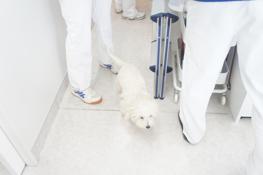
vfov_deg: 43.5
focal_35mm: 30
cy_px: 88
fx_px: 219
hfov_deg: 62.0
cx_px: 132
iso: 1600
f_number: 4
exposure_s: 1/200
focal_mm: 20
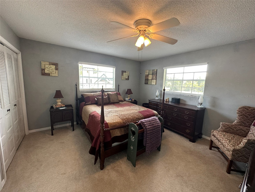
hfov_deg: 102.1
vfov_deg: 85.7
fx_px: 103
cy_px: 96
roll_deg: -1.4
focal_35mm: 14
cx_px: 128
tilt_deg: -7.7
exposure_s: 1/120
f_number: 2.2
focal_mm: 2.22
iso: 200
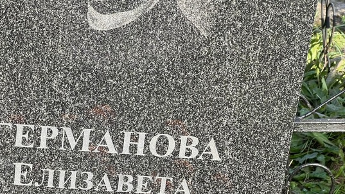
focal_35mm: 125
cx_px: 102
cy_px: 189
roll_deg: +0.1
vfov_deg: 9.6
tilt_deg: -25.1
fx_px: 1143
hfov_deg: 17.1
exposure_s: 1/168
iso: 32
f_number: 2.8
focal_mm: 9
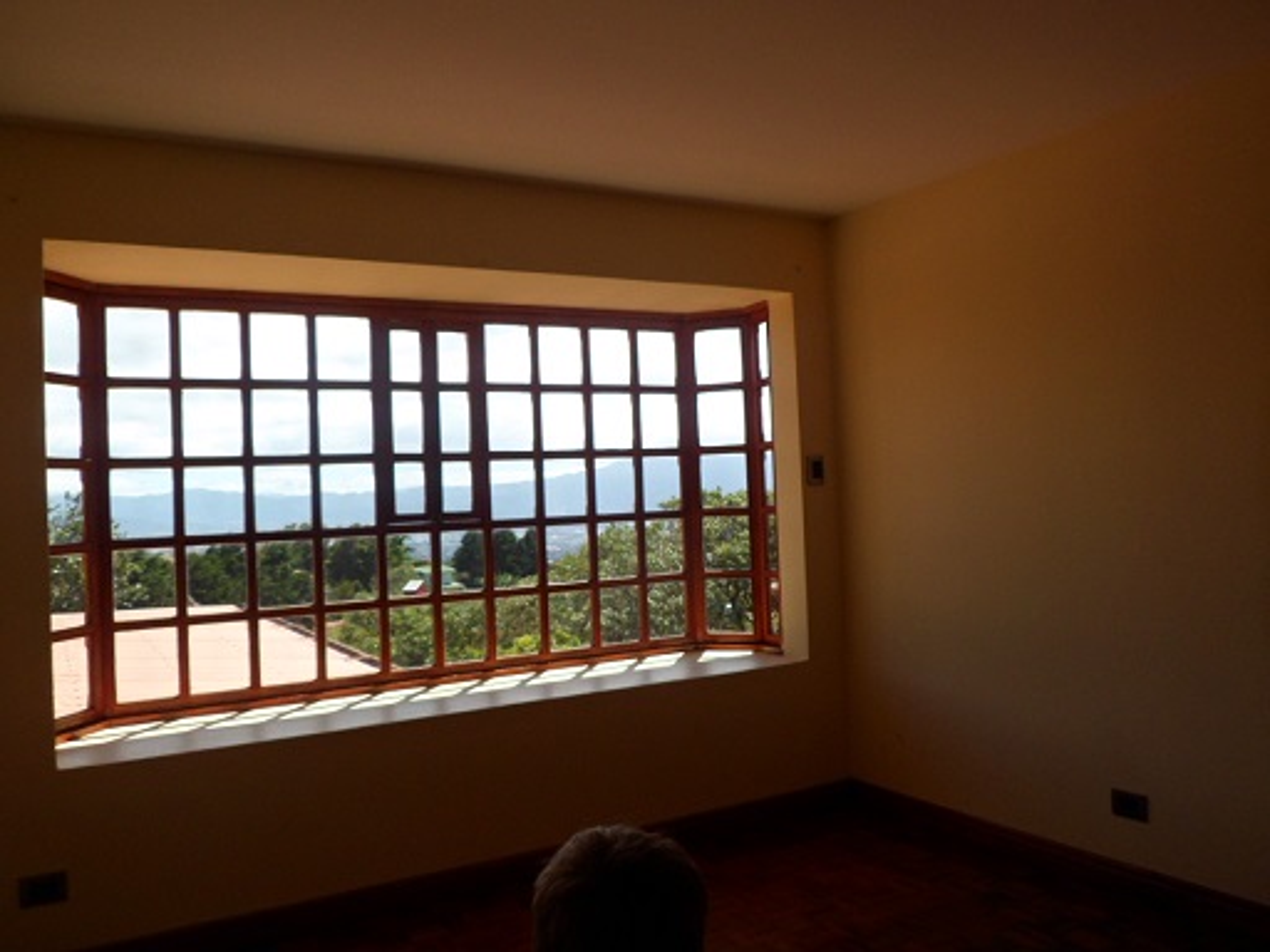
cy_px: 476
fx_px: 991
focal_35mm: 27
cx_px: 635
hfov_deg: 65.3
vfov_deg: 51.4
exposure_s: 1/750
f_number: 3.3
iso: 80
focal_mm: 4.9
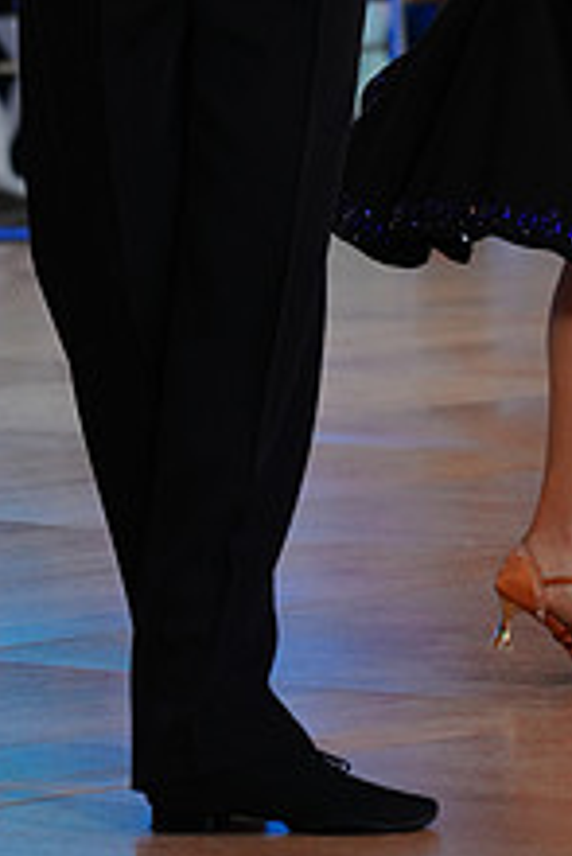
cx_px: 547
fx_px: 6591
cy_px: -214
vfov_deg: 7.4
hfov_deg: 5.0
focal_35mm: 277
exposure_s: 1/400
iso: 1600
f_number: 4
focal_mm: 105
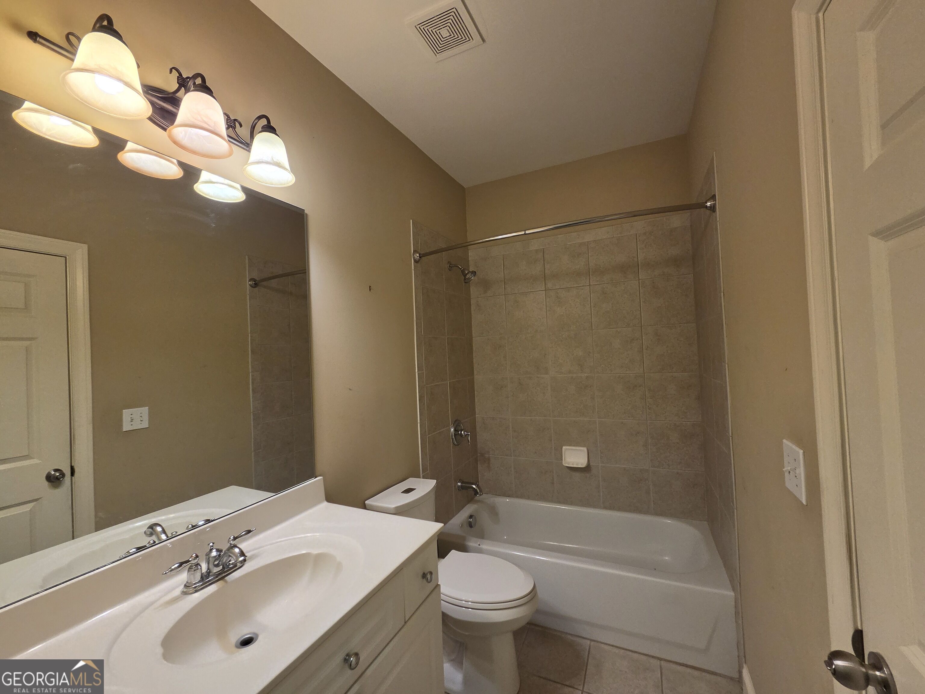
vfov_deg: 89.9
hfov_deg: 106.2
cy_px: 347
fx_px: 347
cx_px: 462
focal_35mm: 13
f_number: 2.2
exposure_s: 1/120
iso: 250
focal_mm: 2.2
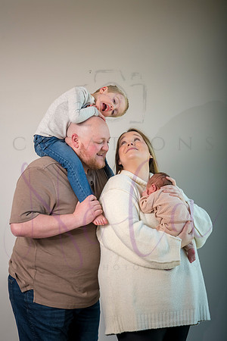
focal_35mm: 85
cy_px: 170
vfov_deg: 23.9
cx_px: 114
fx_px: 804
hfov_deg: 16.1
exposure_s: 1/250
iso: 500
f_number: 8
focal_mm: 85
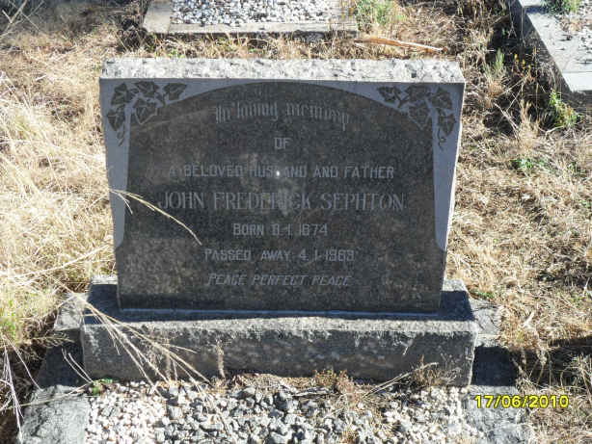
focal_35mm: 63
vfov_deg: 23.3
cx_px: 296
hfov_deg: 30.7
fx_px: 1078
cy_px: 222
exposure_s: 1/125
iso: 100
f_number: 5.6
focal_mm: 11.2
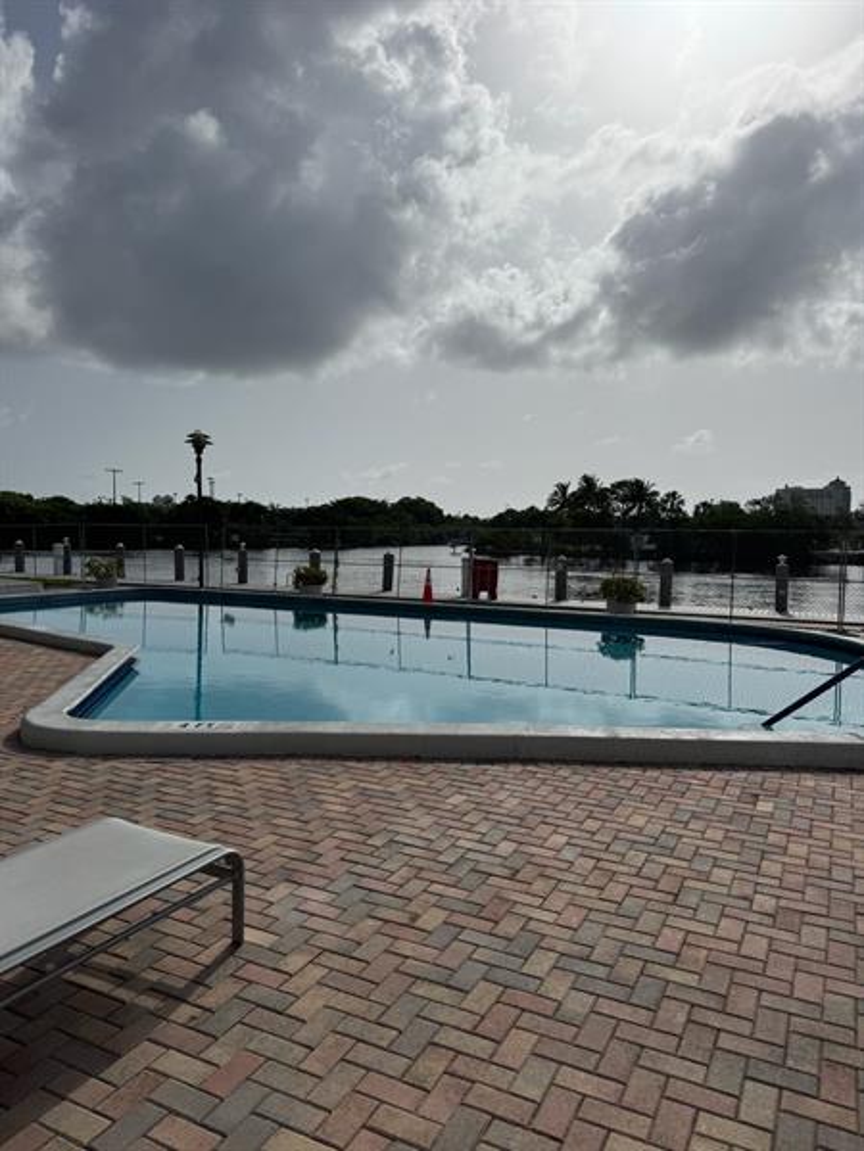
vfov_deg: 71.6
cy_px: 576
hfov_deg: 56.8
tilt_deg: -2.6
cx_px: 432
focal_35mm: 24
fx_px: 799
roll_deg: -0.3
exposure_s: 1/15152
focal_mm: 6.76
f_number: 1.78
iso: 64
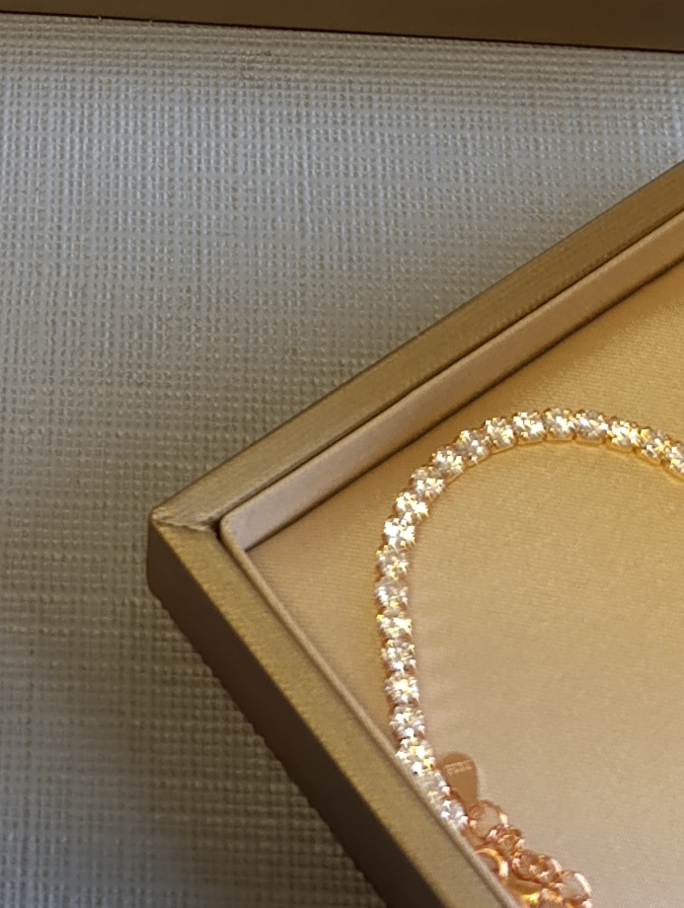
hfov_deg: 14.2
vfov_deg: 18.2
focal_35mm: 102
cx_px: -86
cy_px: -203
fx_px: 2680
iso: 640
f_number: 1.6
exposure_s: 1/50
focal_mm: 6.14
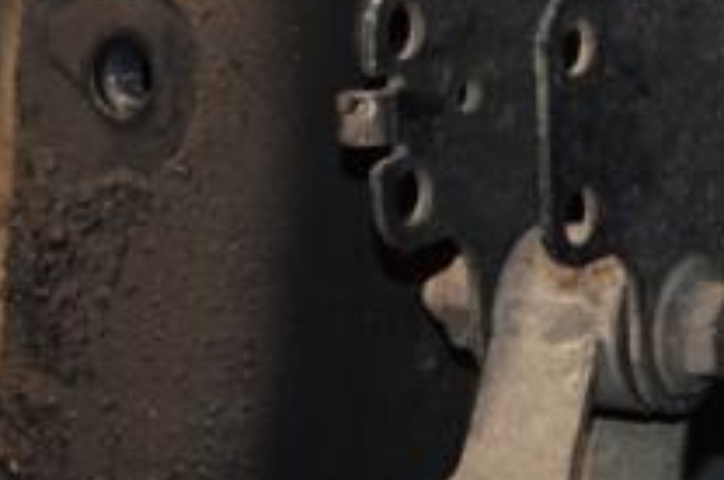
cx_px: 787
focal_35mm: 182
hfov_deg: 11.2
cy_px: 87
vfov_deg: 7.5
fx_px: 3655
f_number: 4.8
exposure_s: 1/60
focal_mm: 42
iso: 800
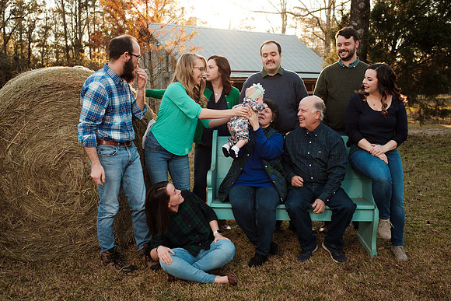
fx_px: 439
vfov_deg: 37.9
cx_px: 226
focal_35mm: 35
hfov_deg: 54.4
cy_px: 150
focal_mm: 23
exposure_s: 1/250
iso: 200
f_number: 2.8
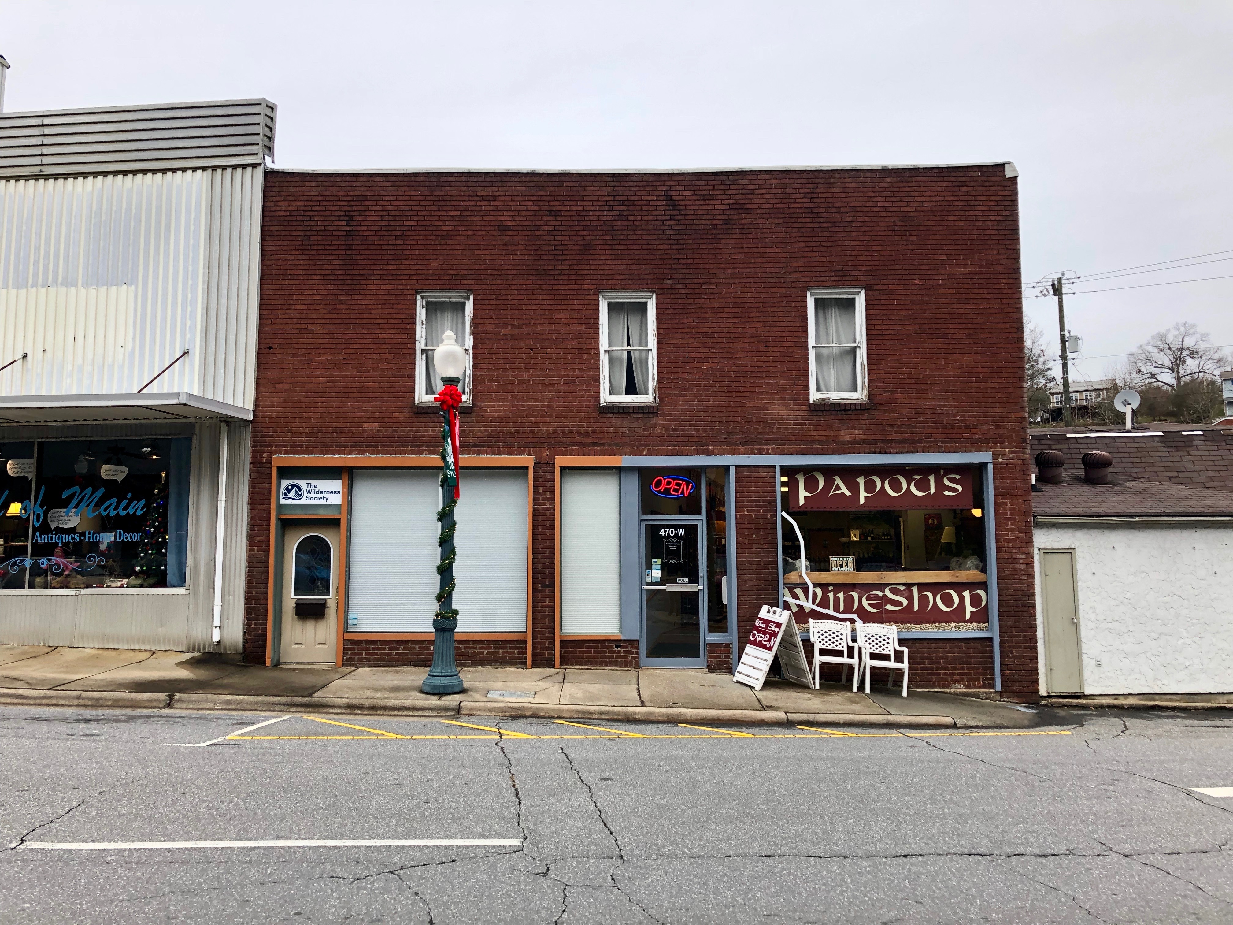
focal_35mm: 28
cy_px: 462
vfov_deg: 49.7
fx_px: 997
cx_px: 616
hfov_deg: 63.4
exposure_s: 1/120
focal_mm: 3.99
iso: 40
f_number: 1.8
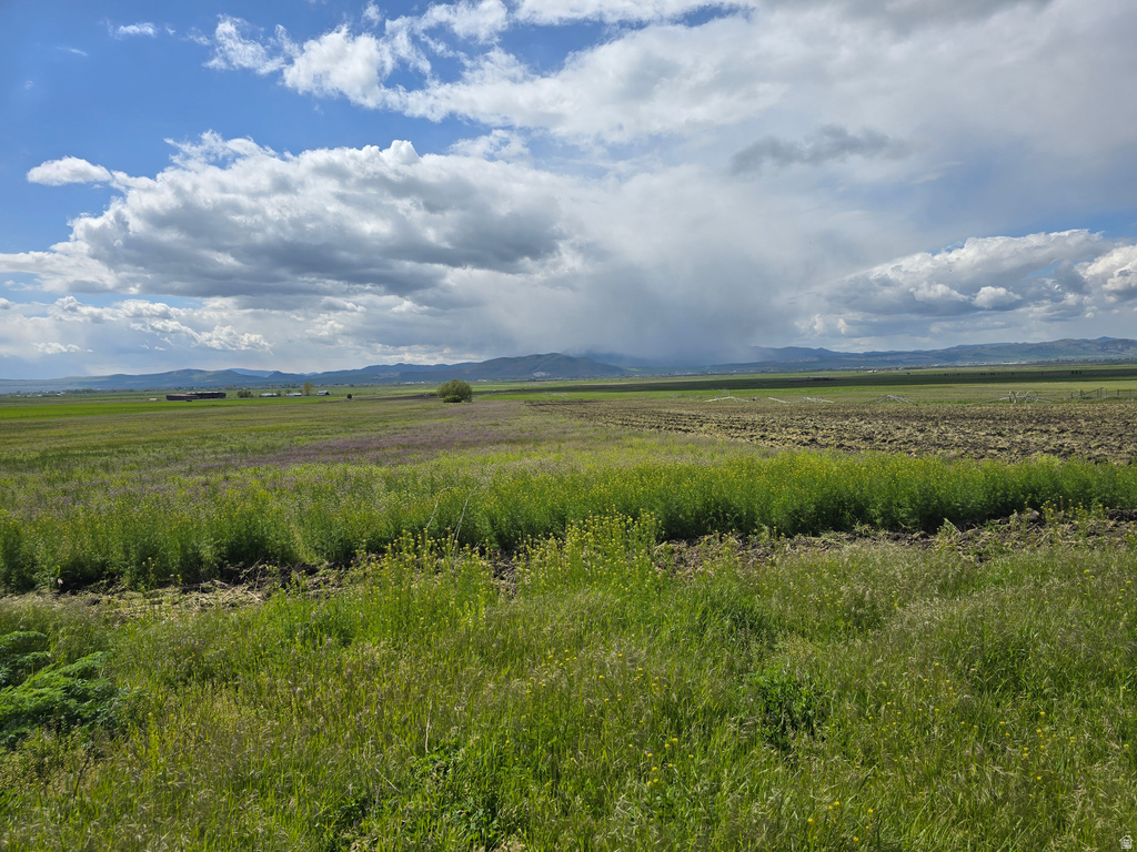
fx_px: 755
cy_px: 426
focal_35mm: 23
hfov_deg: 73.9
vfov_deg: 58.9
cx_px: 568
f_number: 1.7
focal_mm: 6.3
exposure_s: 1/1610
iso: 12
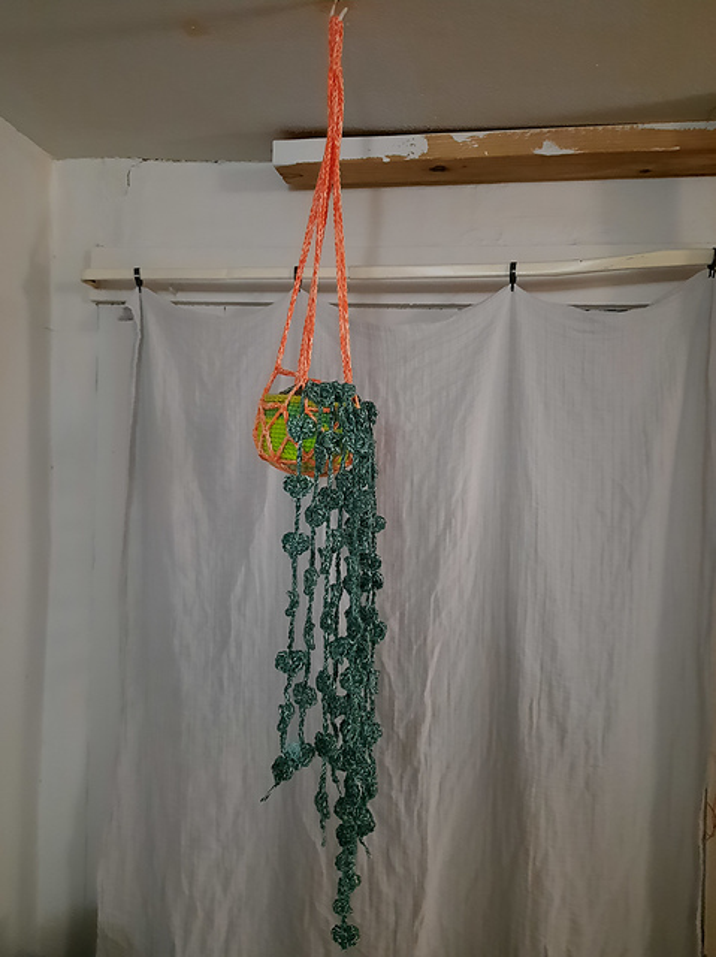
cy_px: 478
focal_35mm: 25
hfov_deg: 54.8
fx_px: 690
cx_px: 358
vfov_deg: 69.4
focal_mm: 4.6
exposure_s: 1/17
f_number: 2
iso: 1000
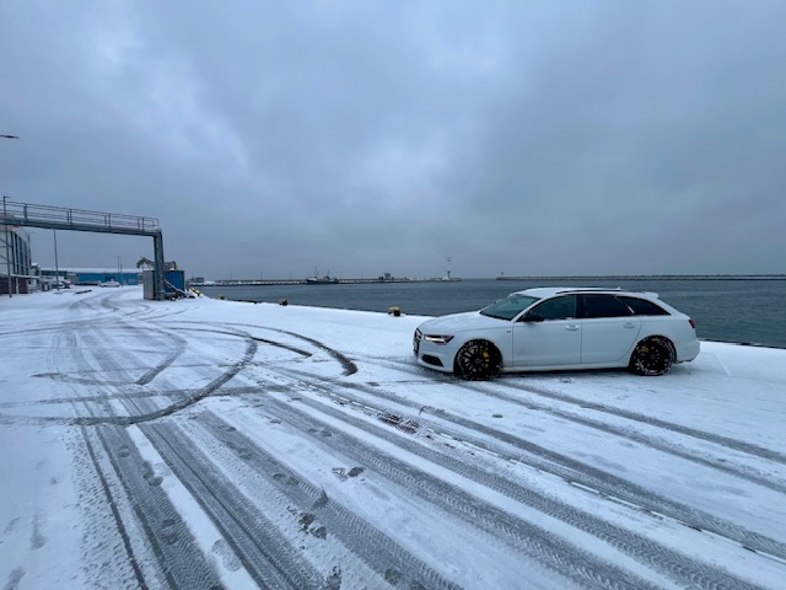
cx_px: 393
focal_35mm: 13
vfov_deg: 89.9
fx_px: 295
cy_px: 295
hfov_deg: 106.2
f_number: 1.8
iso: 32
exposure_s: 1/101
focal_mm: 1.57
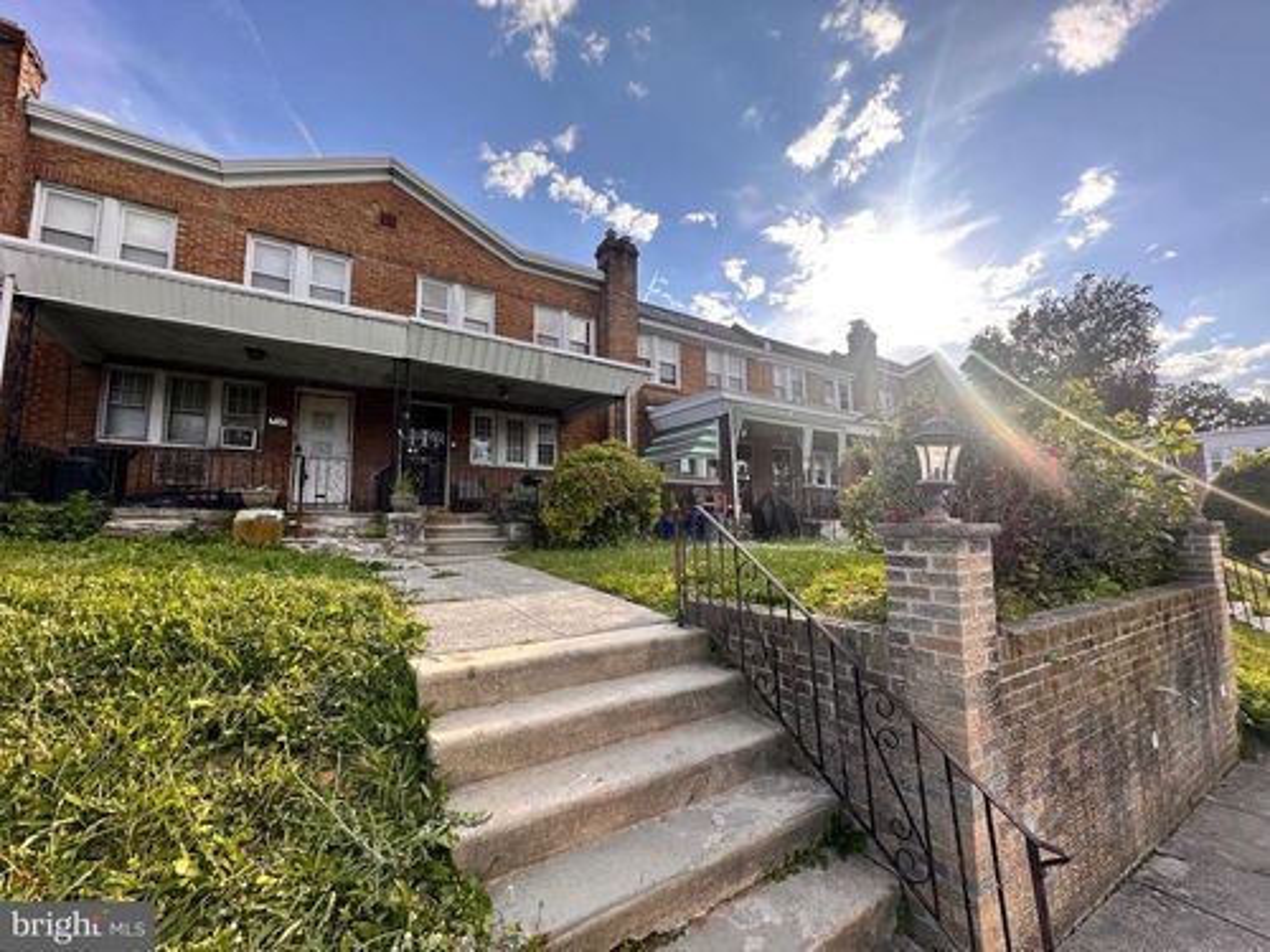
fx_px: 514
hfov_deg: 102.1
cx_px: 635
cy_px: 476
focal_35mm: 14
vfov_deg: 85.7
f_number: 2.2
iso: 50
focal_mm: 2.22
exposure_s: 1/875
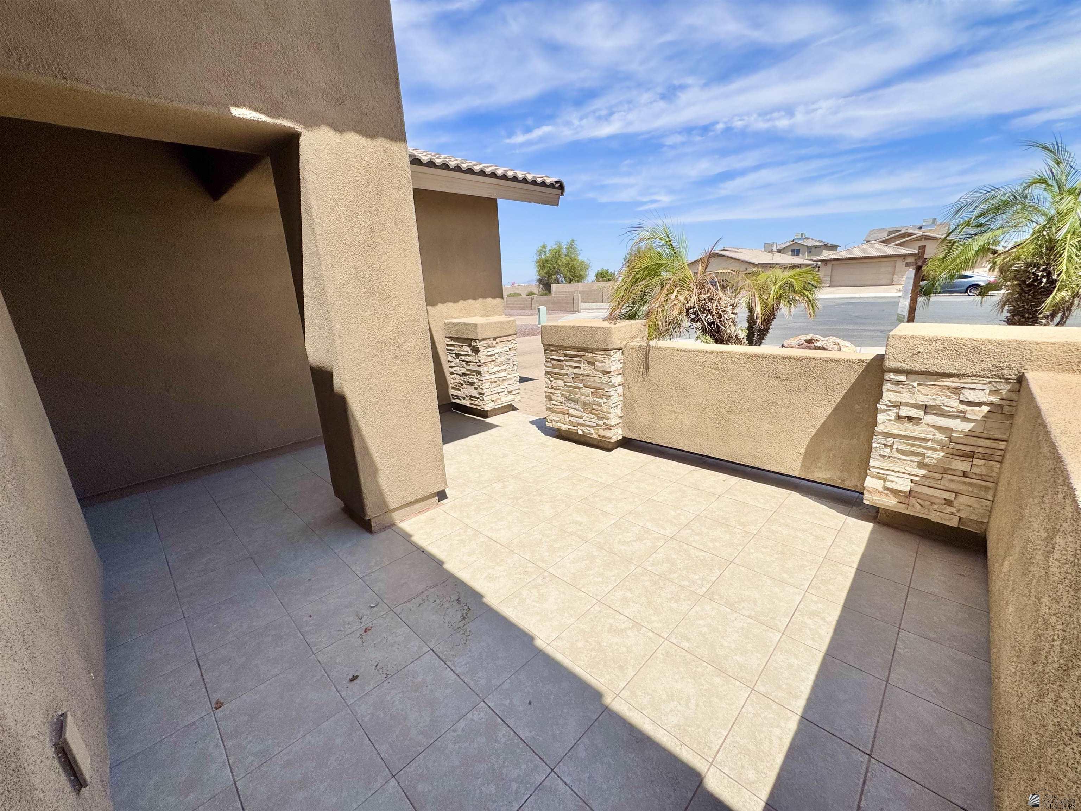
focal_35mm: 14
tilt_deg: -15.0
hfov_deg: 102.1
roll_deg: +2.2
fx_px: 437
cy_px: 406
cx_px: 540
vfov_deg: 85.7
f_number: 2.2
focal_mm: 2.22
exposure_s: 1/3390
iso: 40
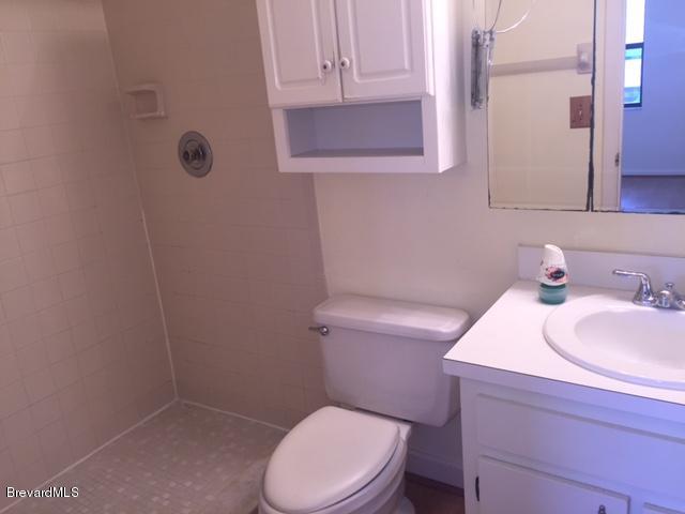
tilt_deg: -16.9
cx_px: 342
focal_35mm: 29
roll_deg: +5.2
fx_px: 574
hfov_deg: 61.7
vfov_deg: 48.2
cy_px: 257
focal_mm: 4.15
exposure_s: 1/30
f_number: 2.2
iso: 32
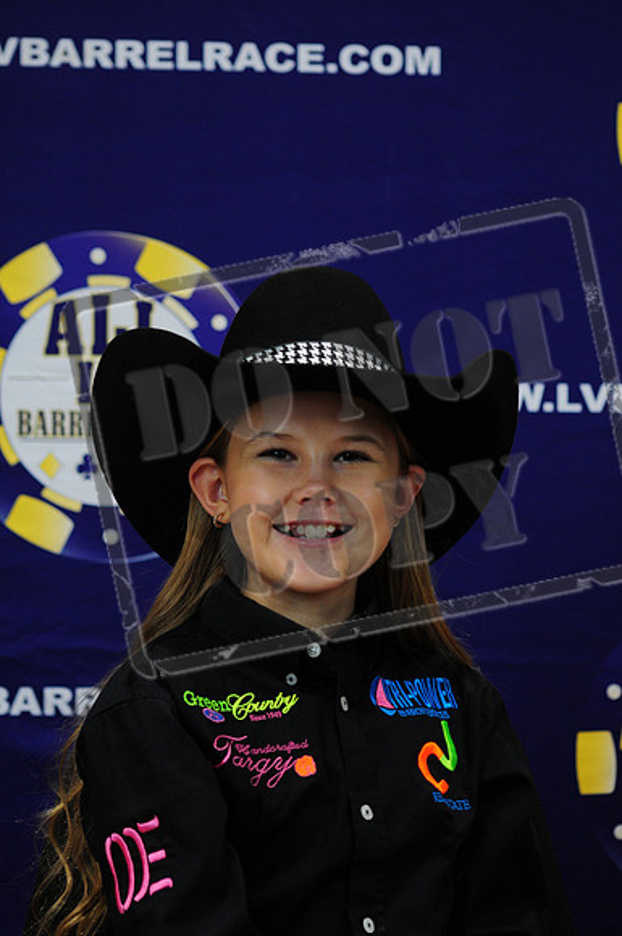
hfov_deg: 11.1
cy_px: 468
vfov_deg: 16.7
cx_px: 311
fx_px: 3197
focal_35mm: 123
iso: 640
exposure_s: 1/125
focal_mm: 82
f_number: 4
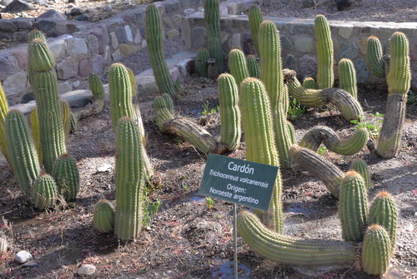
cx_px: 208
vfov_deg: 30.0
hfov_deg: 43.5
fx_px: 522
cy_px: 140
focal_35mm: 45
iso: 200
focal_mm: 45
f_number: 6.3
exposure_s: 1/160
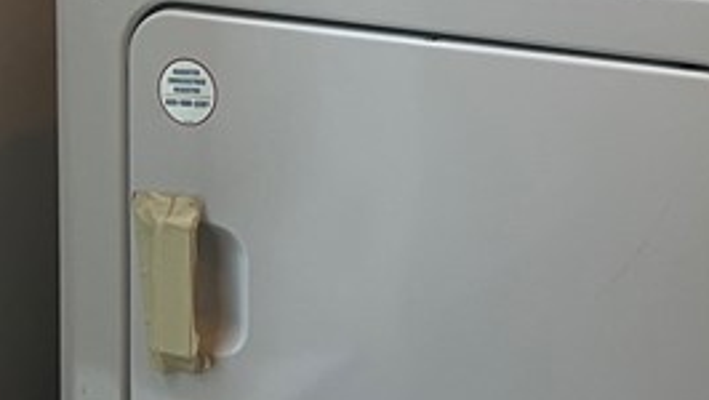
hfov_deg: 18.4
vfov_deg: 10.4
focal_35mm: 109
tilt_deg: -7.7
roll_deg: -2.6
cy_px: -357
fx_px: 2050
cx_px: 893
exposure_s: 1/60
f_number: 1.5
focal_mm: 5.7
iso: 80
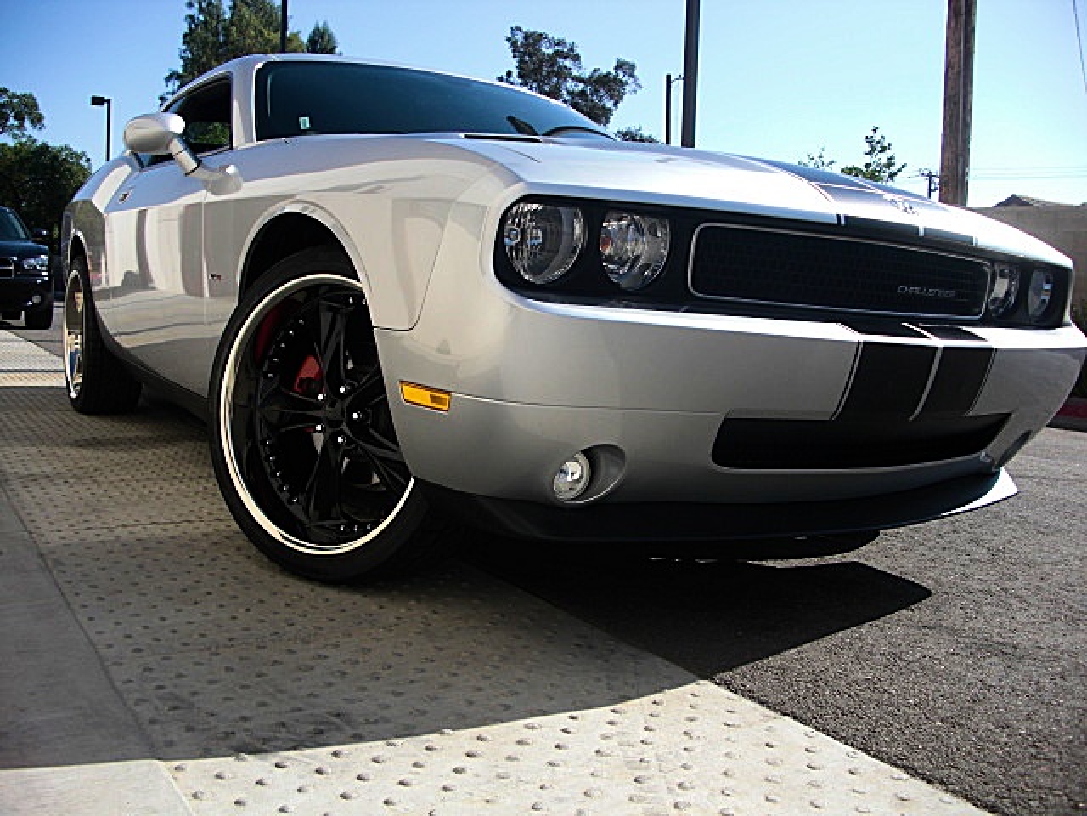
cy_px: 408
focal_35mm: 36
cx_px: 544
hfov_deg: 51.4
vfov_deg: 39.7
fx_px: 1130
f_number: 2.8
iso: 50
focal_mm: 6.3
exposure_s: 1/800
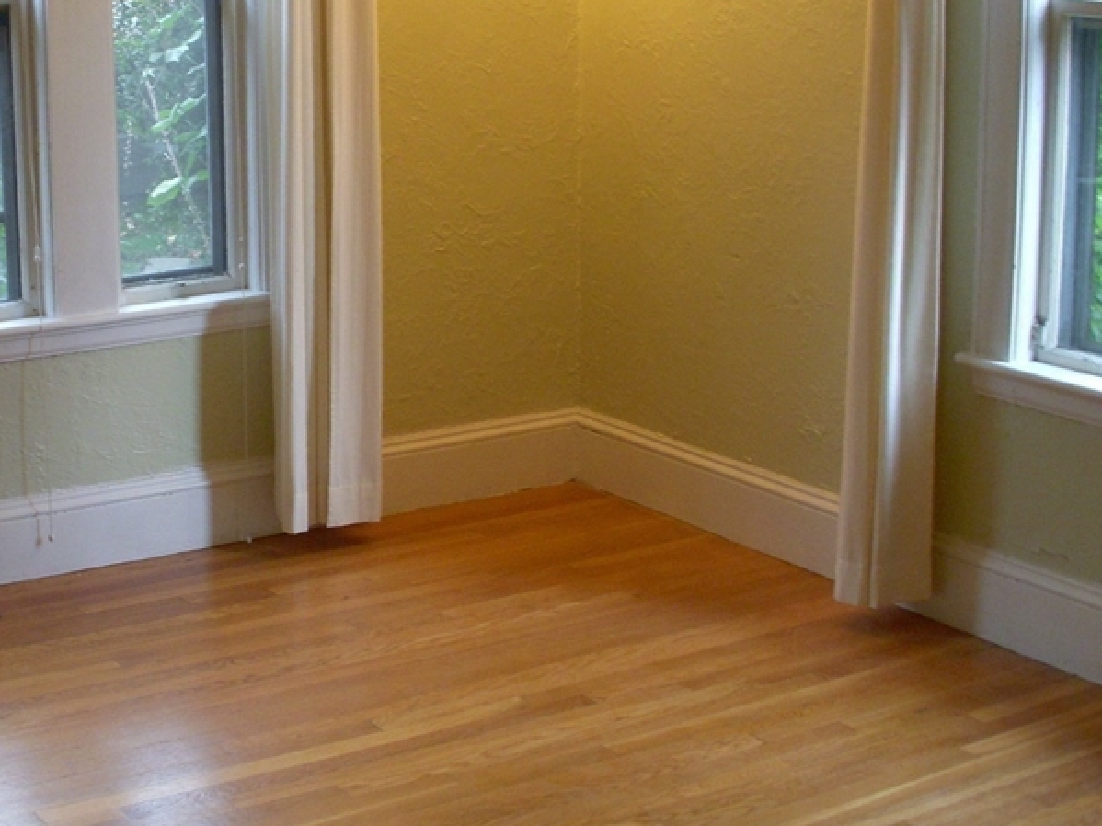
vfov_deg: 22.5
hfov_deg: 29.3
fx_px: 2069
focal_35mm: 65
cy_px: 329
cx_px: 245
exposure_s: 1/10
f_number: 3.3
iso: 200
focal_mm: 6.3
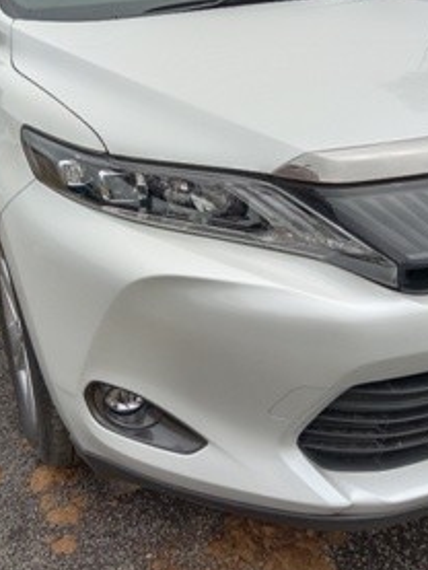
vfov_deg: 43.8
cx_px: 224
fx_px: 692
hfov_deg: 34.4
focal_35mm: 42
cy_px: 169
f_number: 2.2
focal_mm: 3.65
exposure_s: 1/1082
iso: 102
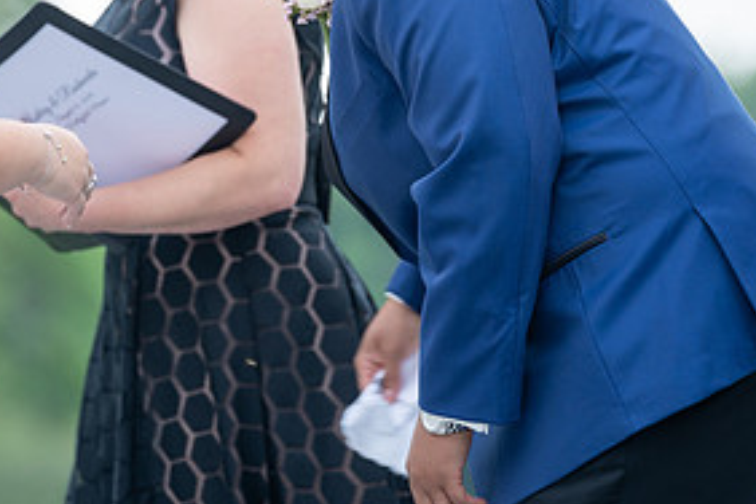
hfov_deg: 4.6
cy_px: 9
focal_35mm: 453
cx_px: 237
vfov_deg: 3.0
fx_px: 9512
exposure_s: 1/200
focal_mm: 198
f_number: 4
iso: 160
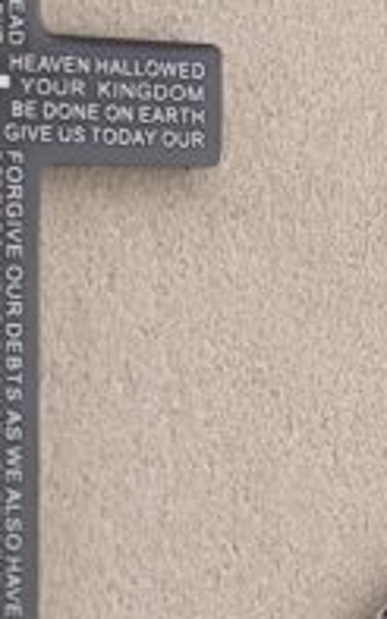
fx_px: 4644
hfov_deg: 4.8
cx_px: 3
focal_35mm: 275
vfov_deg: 7.5
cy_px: 971
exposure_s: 1/973
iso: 50
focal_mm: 6.92
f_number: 1.9
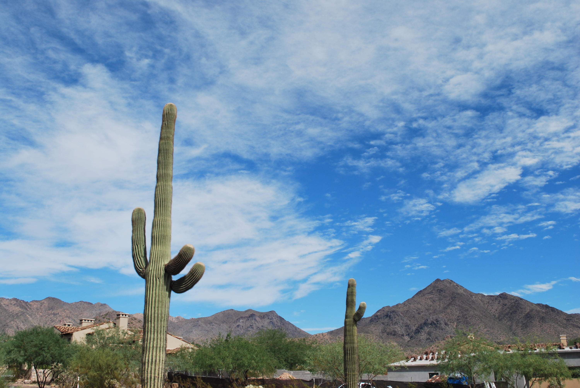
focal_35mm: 39
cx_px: 290
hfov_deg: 49.5
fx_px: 629
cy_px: 194
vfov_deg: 34.3
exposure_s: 1/320
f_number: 9
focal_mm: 26
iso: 100
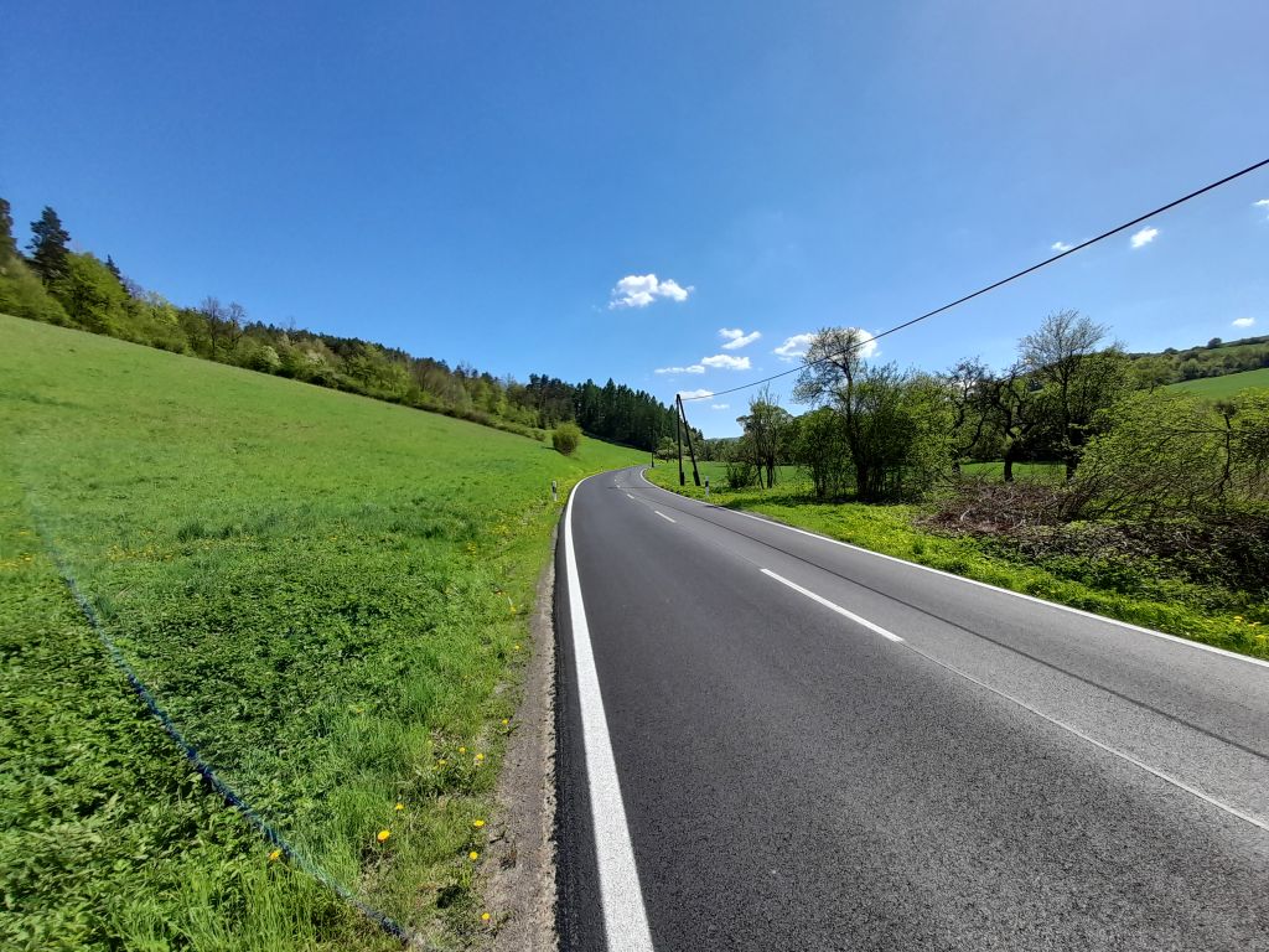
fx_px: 477
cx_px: 634
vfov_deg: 89.9
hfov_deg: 106.2
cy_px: 476
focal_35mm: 13
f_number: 2.2
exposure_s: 1/1271
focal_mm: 1.42
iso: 40
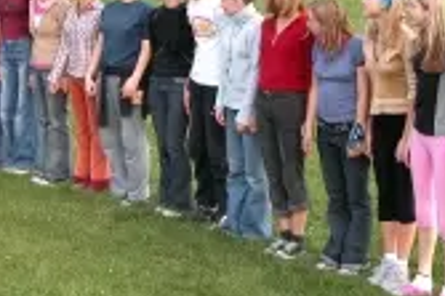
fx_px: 1050
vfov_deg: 16.0
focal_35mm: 85
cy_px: 80
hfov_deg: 23.9
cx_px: 240
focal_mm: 10
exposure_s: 1/46
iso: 100
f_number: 3.6
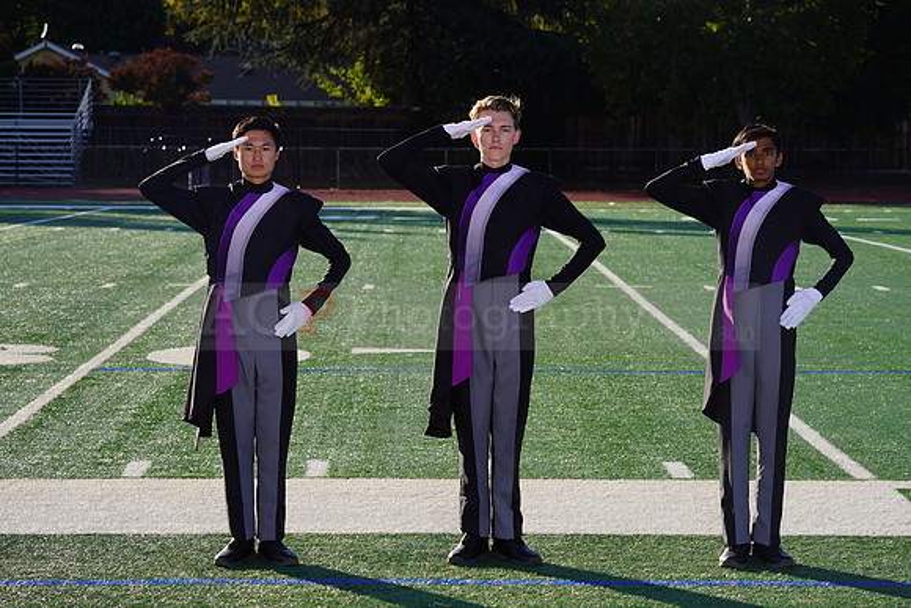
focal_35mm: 104
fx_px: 2632
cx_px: 456
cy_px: 304
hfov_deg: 19.6
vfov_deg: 13.2
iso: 100
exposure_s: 1/250
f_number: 9
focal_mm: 104
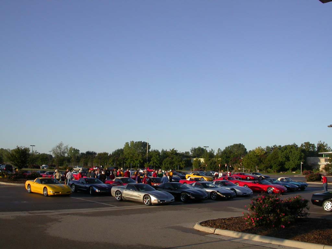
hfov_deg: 49.0
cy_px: 124
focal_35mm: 38
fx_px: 364
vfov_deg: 37.7
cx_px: 166
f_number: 6.7
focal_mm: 7.85
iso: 100
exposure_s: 1/267
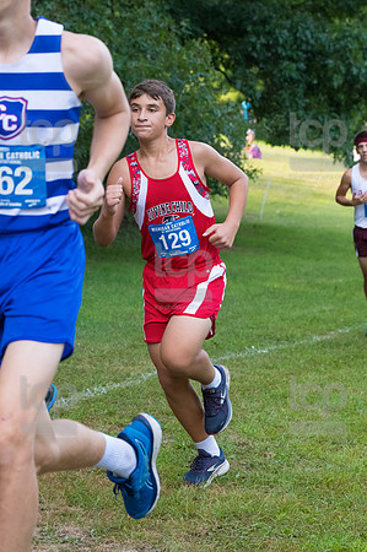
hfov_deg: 11.1
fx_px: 1885
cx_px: 184
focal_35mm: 123
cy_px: 276
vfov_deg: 16.7
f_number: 5
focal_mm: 82
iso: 3200
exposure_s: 1/1600
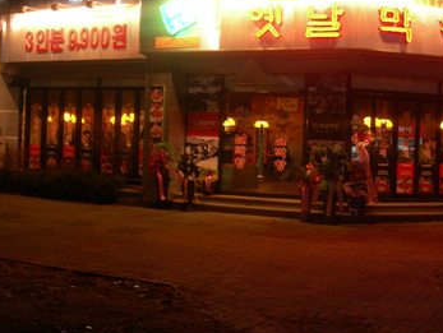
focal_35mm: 59
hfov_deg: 32.4
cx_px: 299
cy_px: 138
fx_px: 756
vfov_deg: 24.8
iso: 200
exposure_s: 1/13.2
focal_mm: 8.5
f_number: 2.9
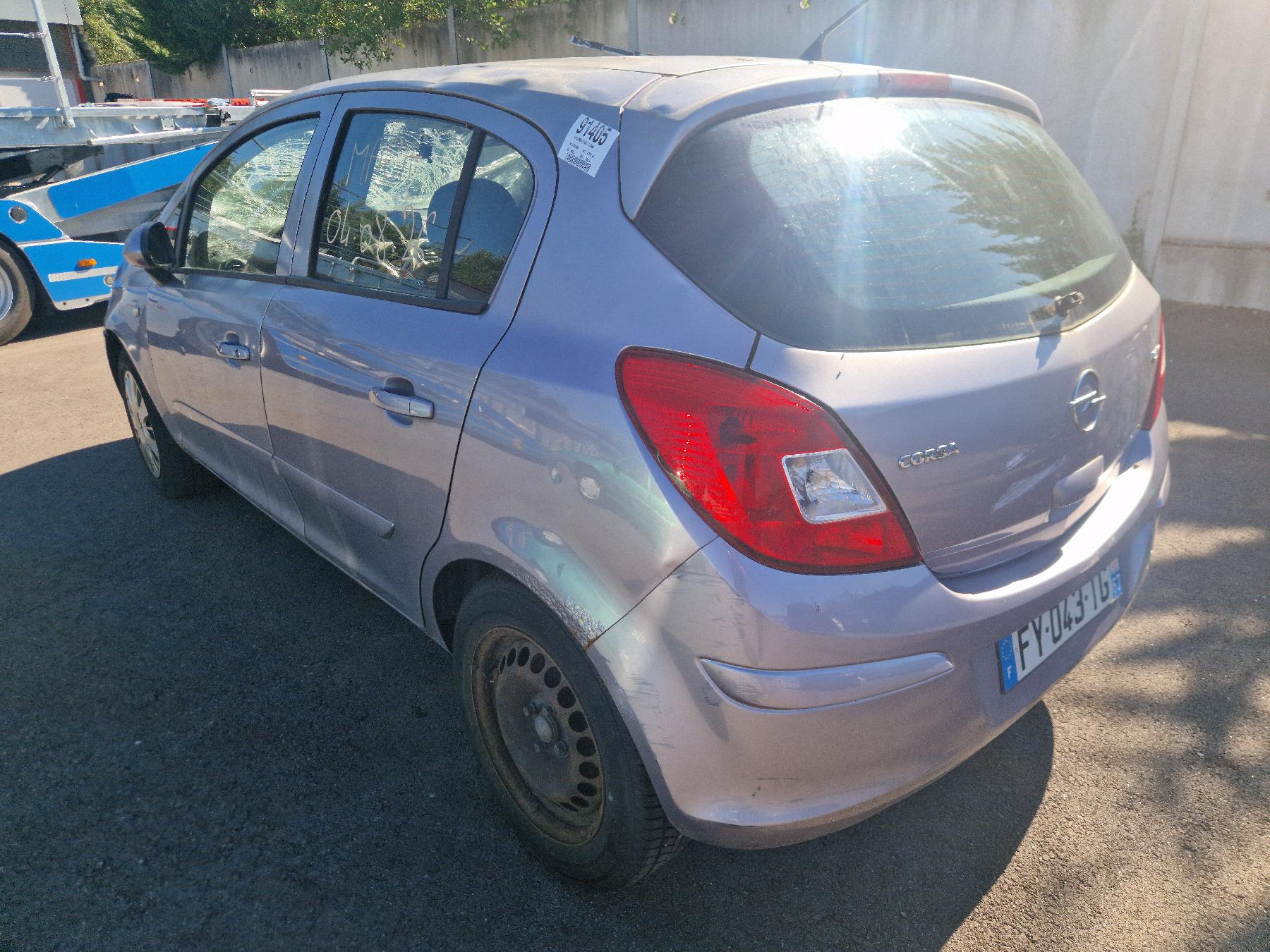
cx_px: 635
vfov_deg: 58.9
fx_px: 844
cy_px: 476
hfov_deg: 73.9
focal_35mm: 23
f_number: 1.8
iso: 50
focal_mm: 5.4
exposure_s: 1/769
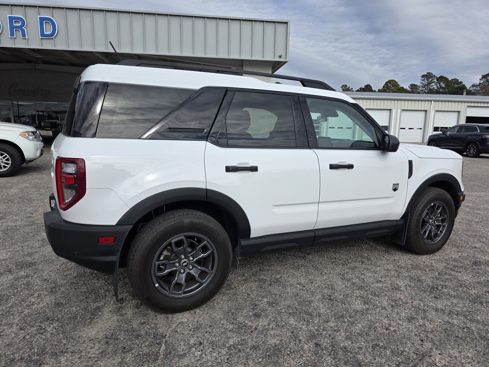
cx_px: 244
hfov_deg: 73.9
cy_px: 184
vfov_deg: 58.9
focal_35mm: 23
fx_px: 325
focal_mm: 6.3
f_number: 1.7
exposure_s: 1/6355
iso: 80
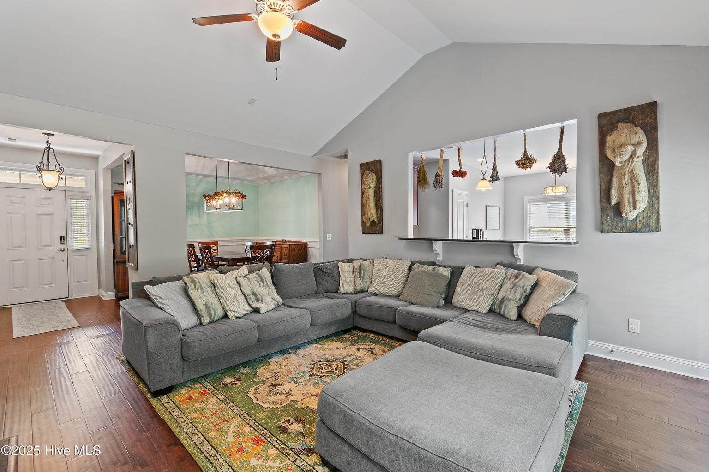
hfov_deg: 100.4
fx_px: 295
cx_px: 354
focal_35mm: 15
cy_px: 236
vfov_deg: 77.3
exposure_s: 1.3
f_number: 4.5
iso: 100
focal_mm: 10
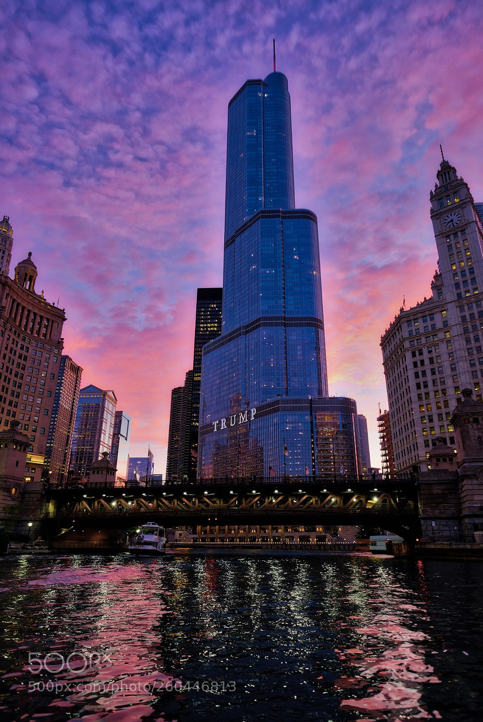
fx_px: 422
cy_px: 361
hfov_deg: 59.6
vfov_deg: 81.2
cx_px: 242
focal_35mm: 21
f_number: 2.8
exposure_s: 1/60
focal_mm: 14
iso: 400
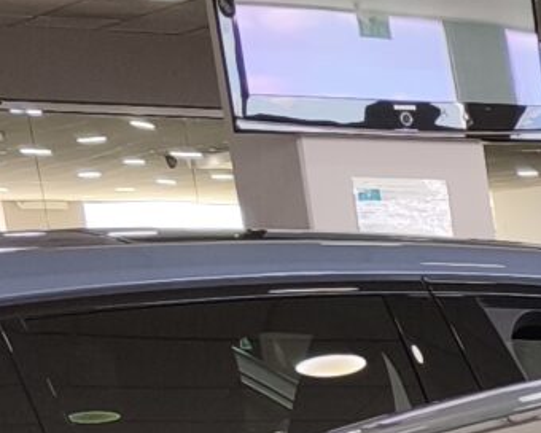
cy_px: 1289
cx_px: 1388
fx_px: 2706
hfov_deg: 9.8
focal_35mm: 169
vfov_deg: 7.9
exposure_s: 1/100
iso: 100
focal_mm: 5.35
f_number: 1.7
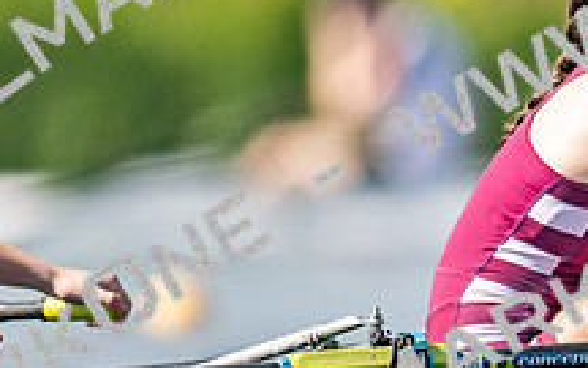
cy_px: 161
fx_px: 39357
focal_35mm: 2456
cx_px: 724
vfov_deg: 0.5
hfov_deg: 0.9
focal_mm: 600
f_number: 4
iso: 180
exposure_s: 1/2500
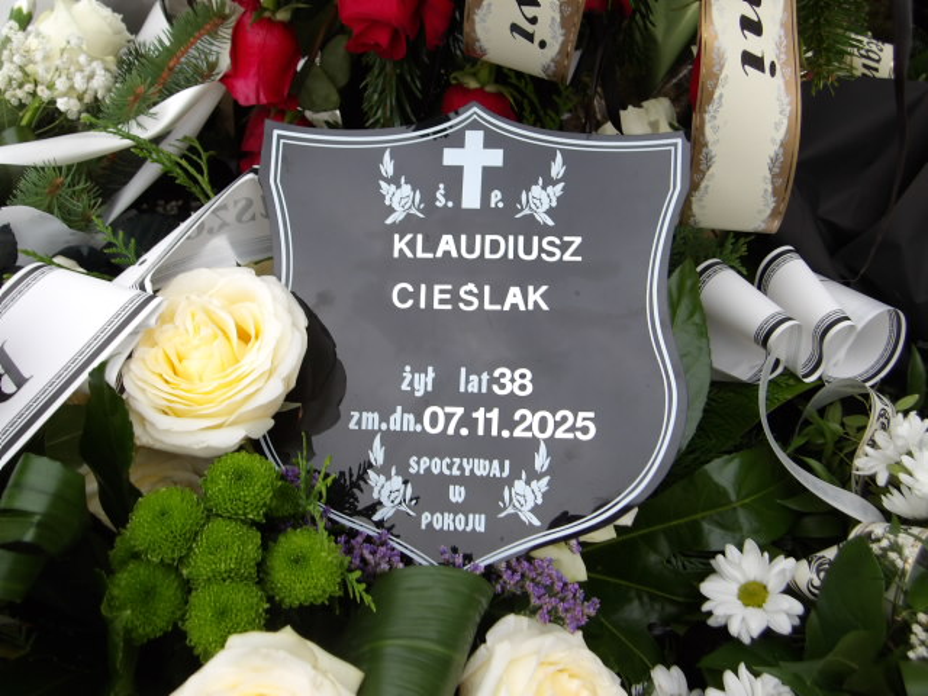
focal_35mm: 42
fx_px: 1126
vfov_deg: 34.3
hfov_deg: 44.8
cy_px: 348
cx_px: 464
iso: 100
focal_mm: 7.6
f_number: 3.7
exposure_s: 1/116
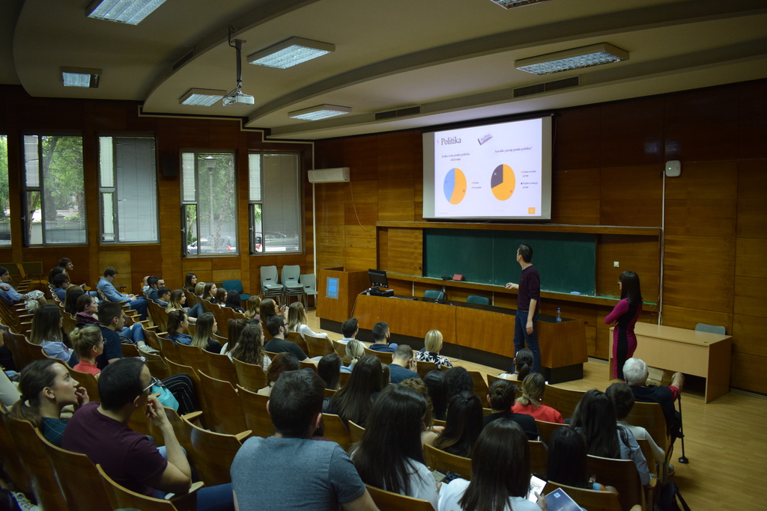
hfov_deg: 67.4
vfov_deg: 47.9
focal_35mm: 27
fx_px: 575
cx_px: 384
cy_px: 256
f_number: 3.5
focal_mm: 18
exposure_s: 1/60
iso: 1400
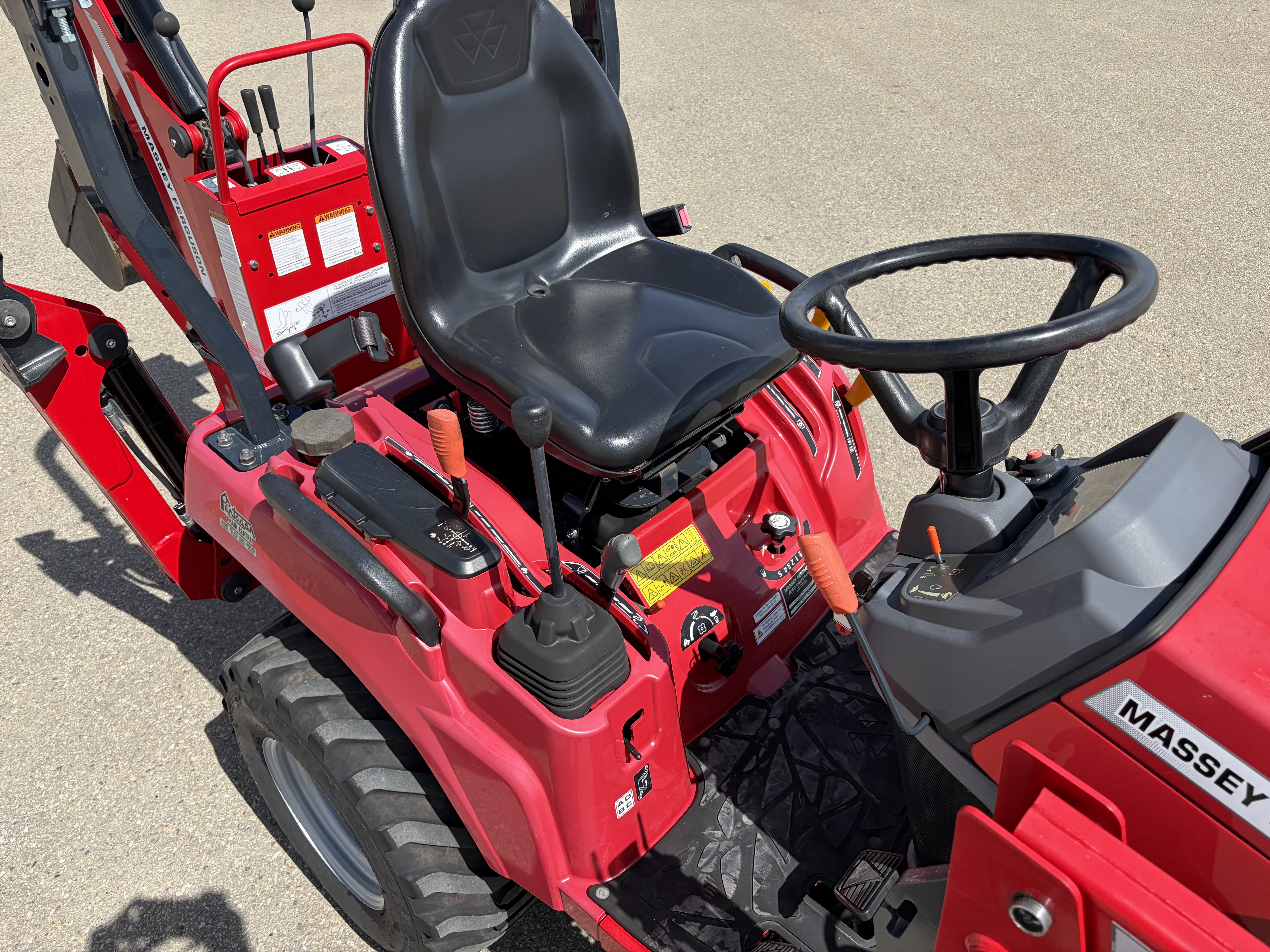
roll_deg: +2.0
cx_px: 635
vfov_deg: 53.1
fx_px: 954
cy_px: 476
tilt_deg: -36.1
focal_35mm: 26
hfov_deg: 67.3
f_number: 1.6
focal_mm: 5.96
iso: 50
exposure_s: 1/2075
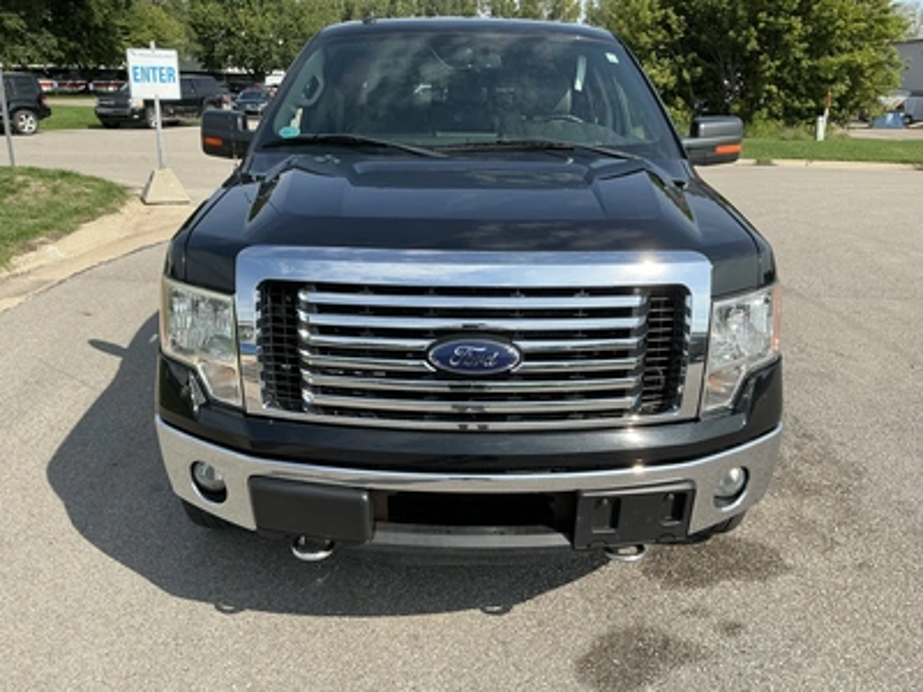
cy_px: 346
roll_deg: -1.3
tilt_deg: -17.6
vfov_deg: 49.7
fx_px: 747
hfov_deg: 63.4
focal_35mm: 28
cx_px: 462
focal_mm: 3
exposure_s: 1/1534
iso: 25
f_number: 1.8
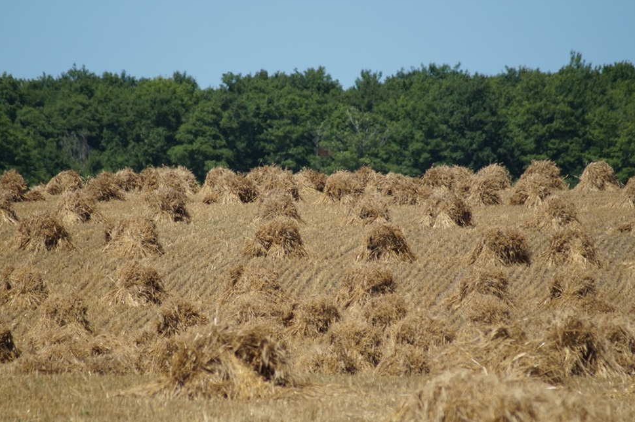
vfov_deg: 2.9
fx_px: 8390
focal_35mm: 476
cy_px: 219
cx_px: 324
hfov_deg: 4.3
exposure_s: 1/500
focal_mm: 300
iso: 100
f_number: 5.6
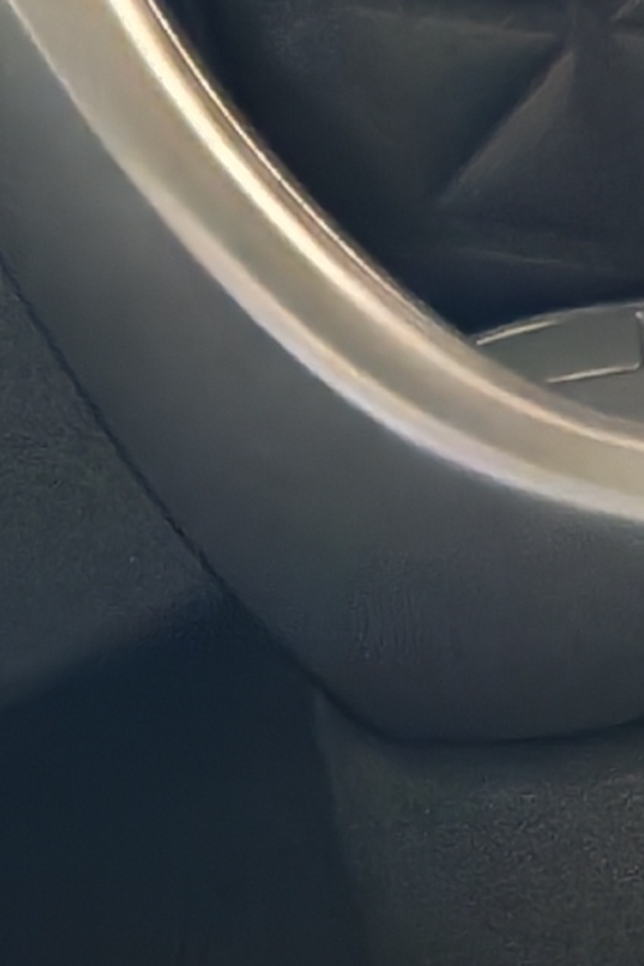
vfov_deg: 10.1
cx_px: -1764
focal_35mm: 203
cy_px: 934
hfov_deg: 5.9
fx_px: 5447
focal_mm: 6.12
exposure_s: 1/50
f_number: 1.9
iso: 2000
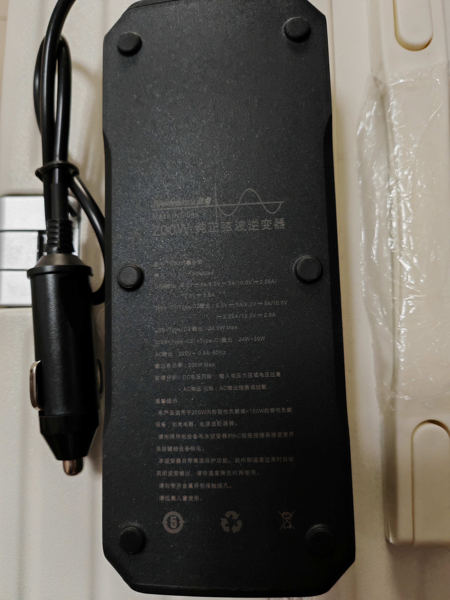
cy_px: 300
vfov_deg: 69.4
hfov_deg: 54.9
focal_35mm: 25
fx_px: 433
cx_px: 225
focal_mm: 5.3
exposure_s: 1/33
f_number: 1.9
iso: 1000
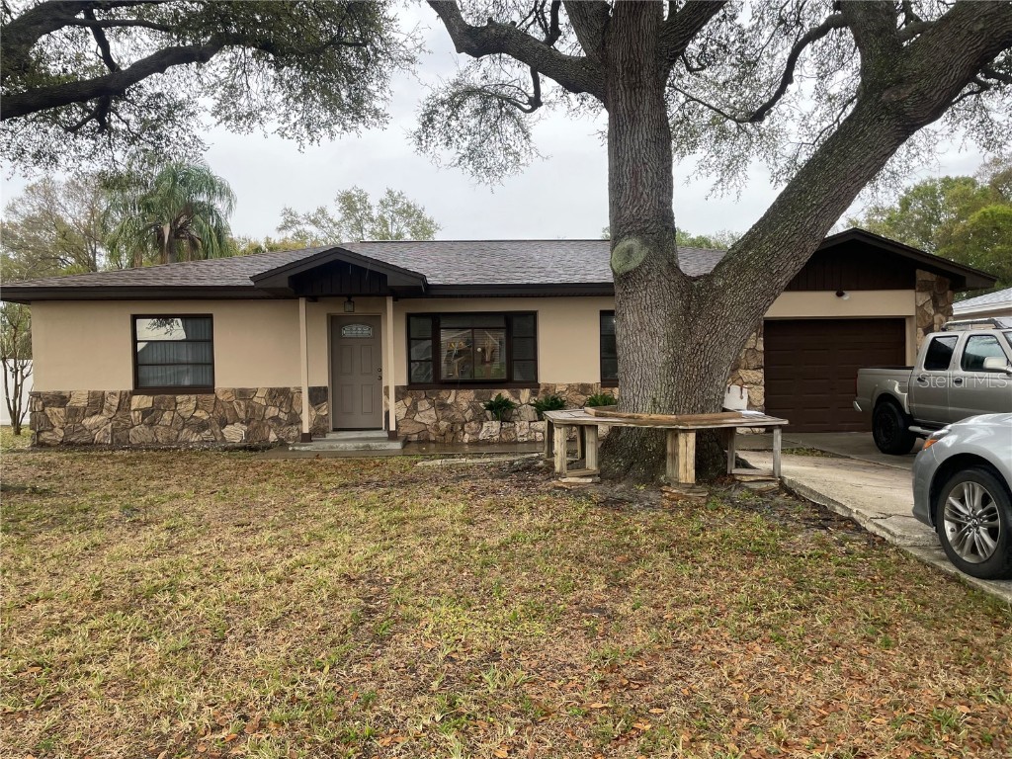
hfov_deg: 67.3
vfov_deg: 53.1
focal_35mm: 26
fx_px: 760
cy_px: 380
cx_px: 506
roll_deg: +1.9
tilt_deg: +0.0
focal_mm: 4.2
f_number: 1.6
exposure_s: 1/192
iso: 32
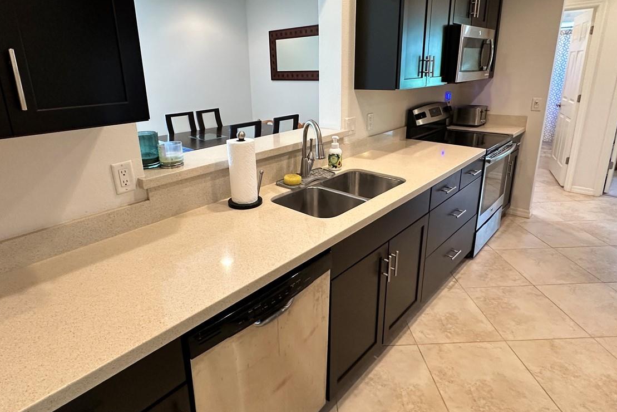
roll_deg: +1.7
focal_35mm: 21
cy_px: 170
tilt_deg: -15.1
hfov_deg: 81.1
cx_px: 294
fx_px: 360
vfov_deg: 59.2
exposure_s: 1/60
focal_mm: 2.22
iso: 320
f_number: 2.2
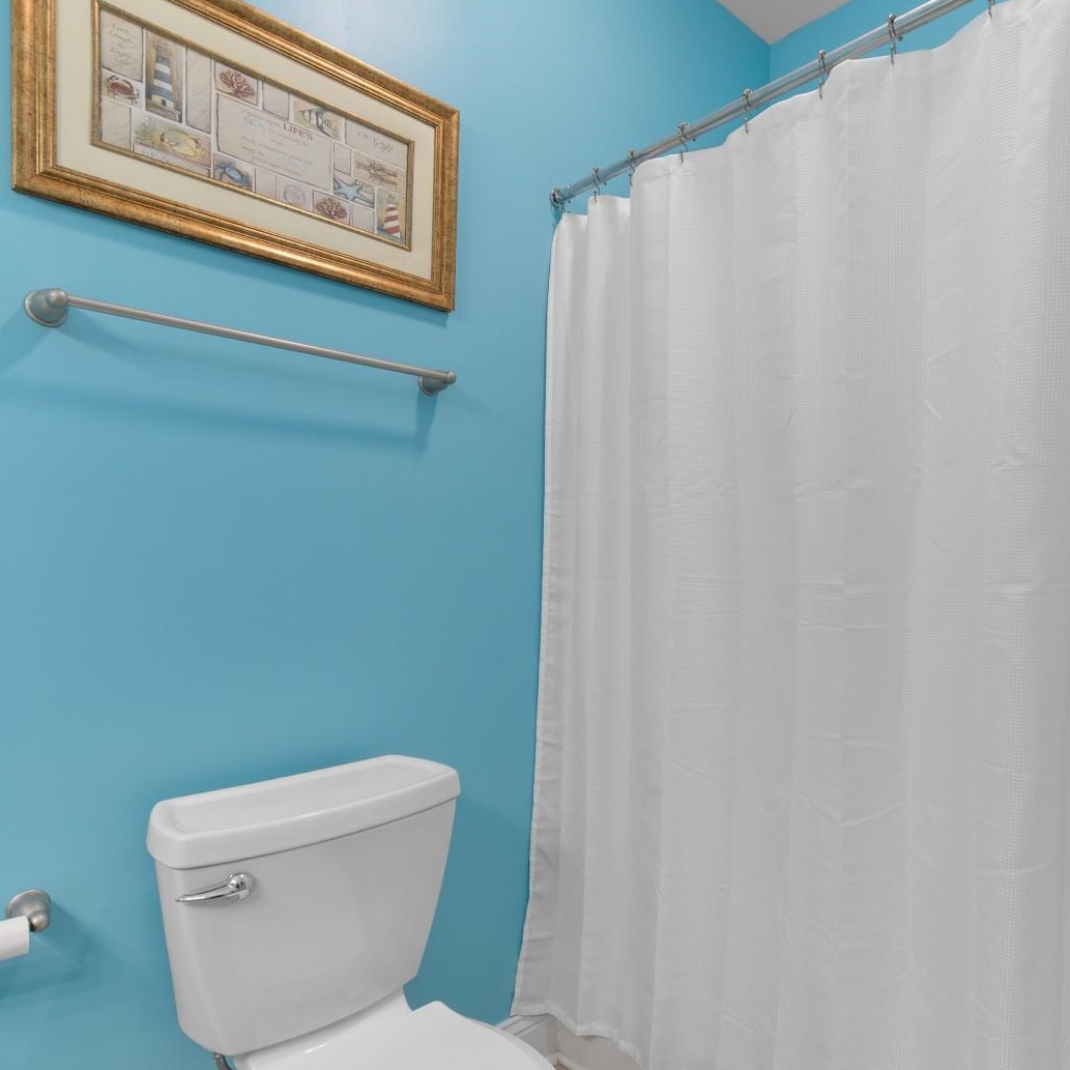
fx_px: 699
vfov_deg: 74.8
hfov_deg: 74.0
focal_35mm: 20
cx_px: 642
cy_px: 537
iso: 100
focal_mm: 10
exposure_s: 1/25
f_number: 4.5
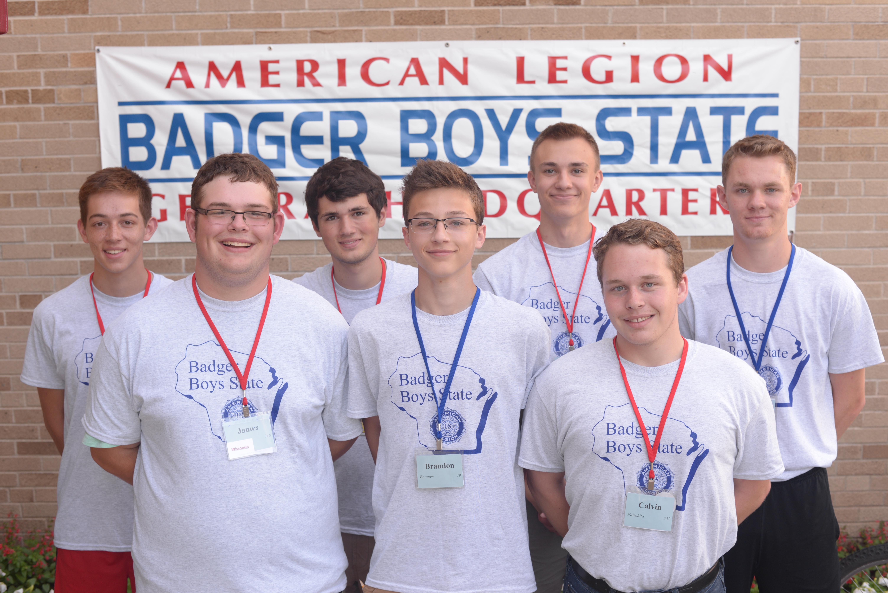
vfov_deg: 27.0
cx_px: 444
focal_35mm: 50
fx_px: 1234
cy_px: 296
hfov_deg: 39.6
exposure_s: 1/200
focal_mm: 50
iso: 400
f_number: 5.6
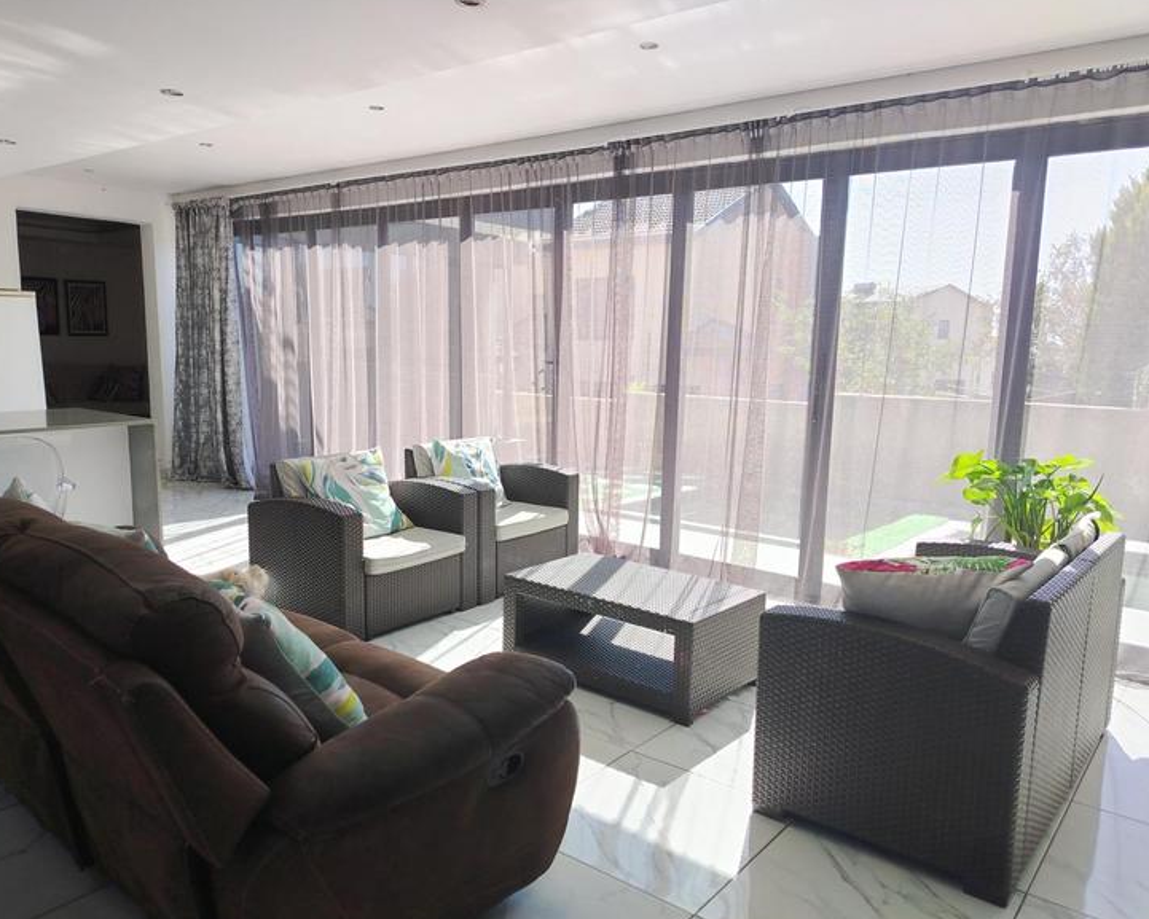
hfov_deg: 66.0
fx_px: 884
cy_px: 467
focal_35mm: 26
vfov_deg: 54.9
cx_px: 591
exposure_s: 1/214
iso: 100
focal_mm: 5.25
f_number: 1.75
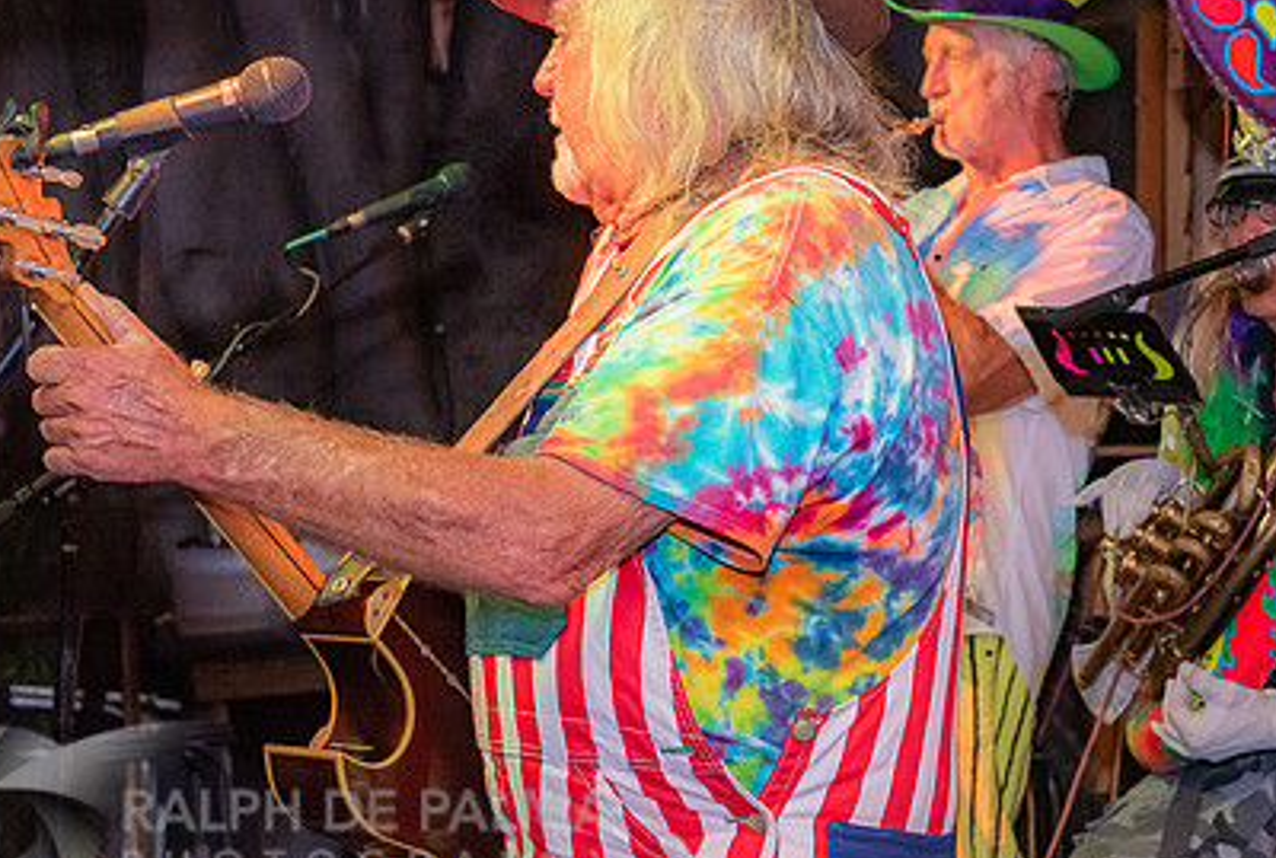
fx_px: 3802
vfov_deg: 12.9
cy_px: 394
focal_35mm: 107
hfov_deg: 19.0
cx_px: 805
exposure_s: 1/160
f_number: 5.6
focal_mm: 58
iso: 2000
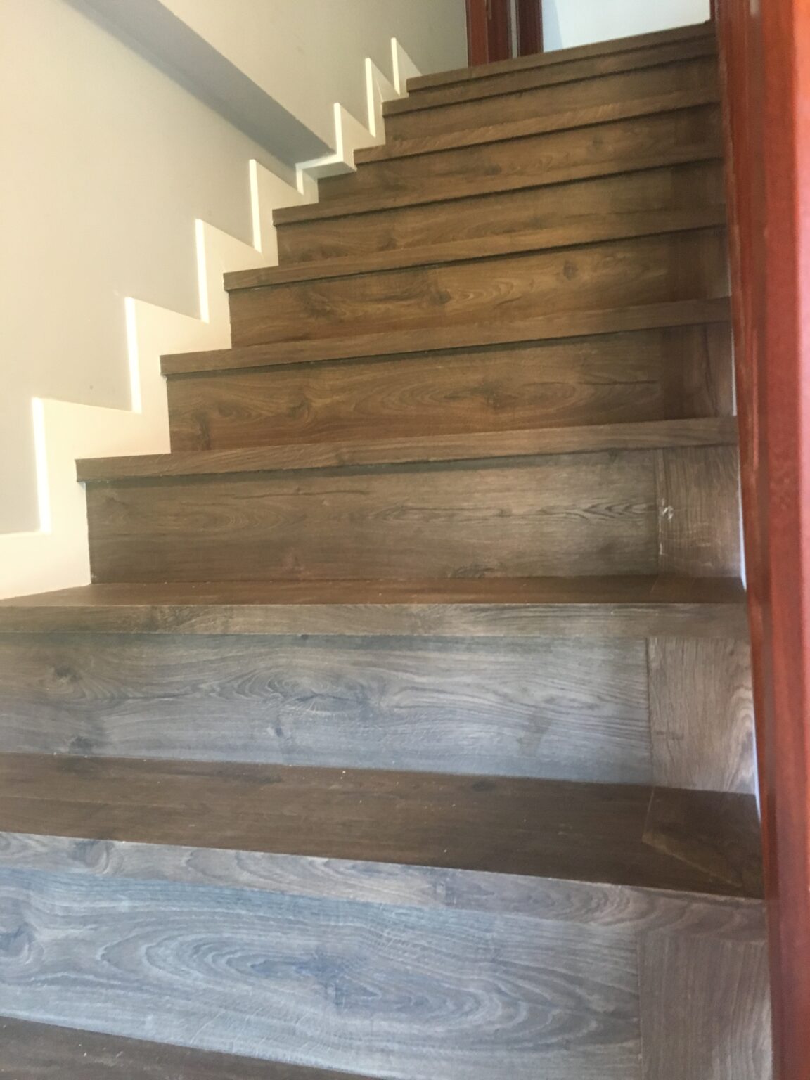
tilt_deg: -2.5
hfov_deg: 48.2
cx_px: 405
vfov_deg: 61.7
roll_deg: +2.1
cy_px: 540
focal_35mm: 29
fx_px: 905
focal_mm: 4.15
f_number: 2.2
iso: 200
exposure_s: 1/20
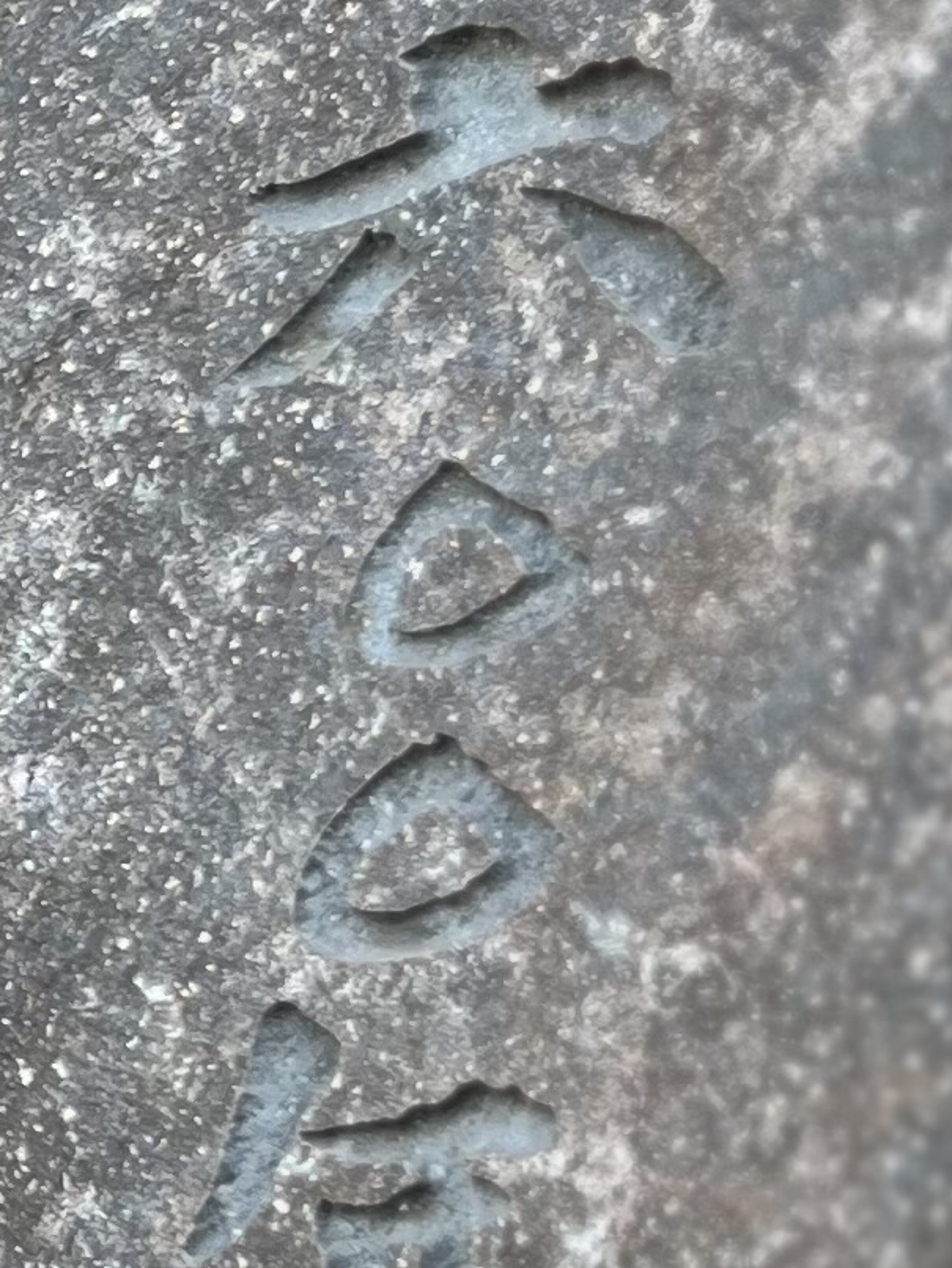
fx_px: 4764
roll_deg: -9.6
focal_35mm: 130
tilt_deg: +3.9
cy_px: 732
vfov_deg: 15.2
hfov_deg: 10.2
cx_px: -1152
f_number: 1.6
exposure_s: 1/225
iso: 50
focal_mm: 5.1
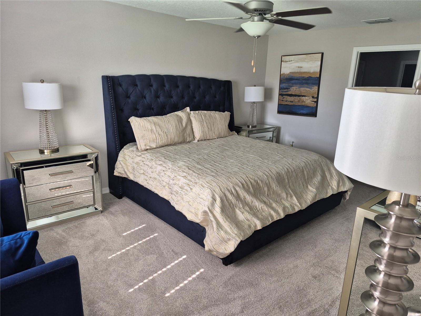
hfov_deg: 73.9
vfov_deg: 58.9
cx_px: 210
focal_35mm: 23
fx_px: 280
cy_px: 158
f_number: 1.8
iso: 200
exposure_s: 1/180
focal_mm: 5.4
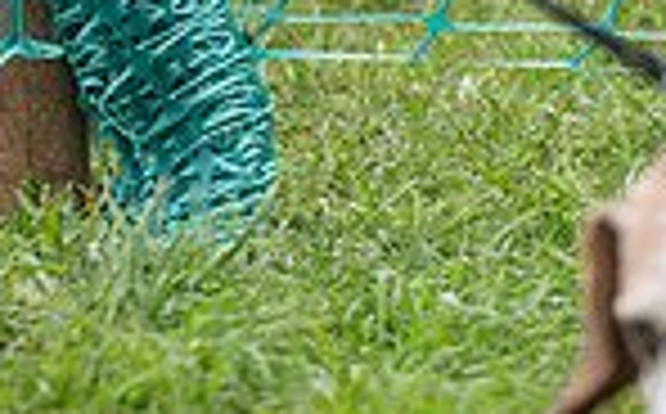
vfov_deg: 1.6
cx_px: 785
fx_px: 15205
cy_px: 702
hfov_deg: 2.5
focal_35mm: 839
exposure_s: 1/2500
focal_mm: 180
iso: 1250
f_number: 4
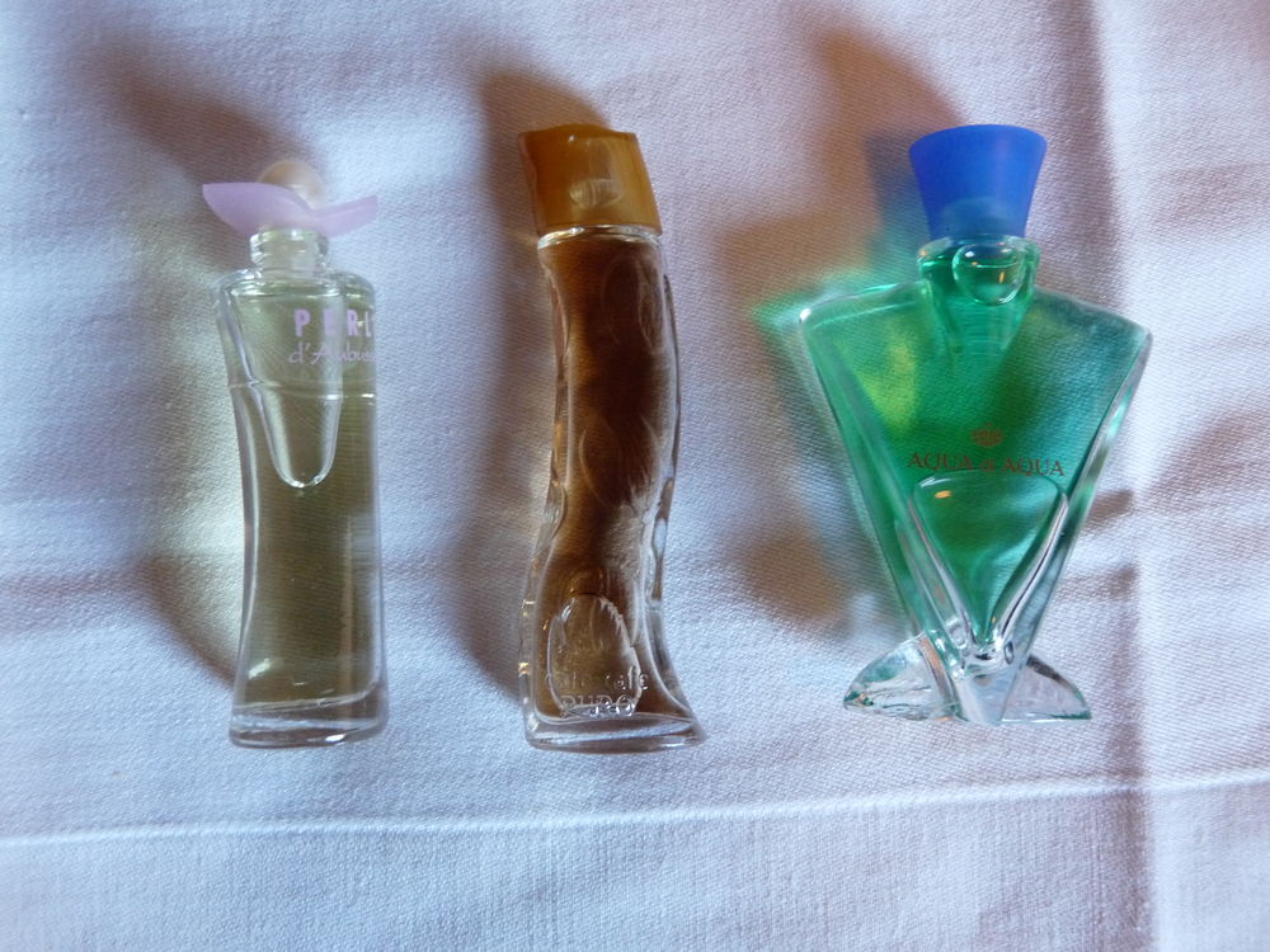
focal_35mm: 32
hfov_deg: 56.8
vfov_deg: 44.2
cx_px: 635
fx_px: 1174
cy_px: 476
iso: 400
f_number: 3
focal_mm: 5.6
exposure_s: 1/30
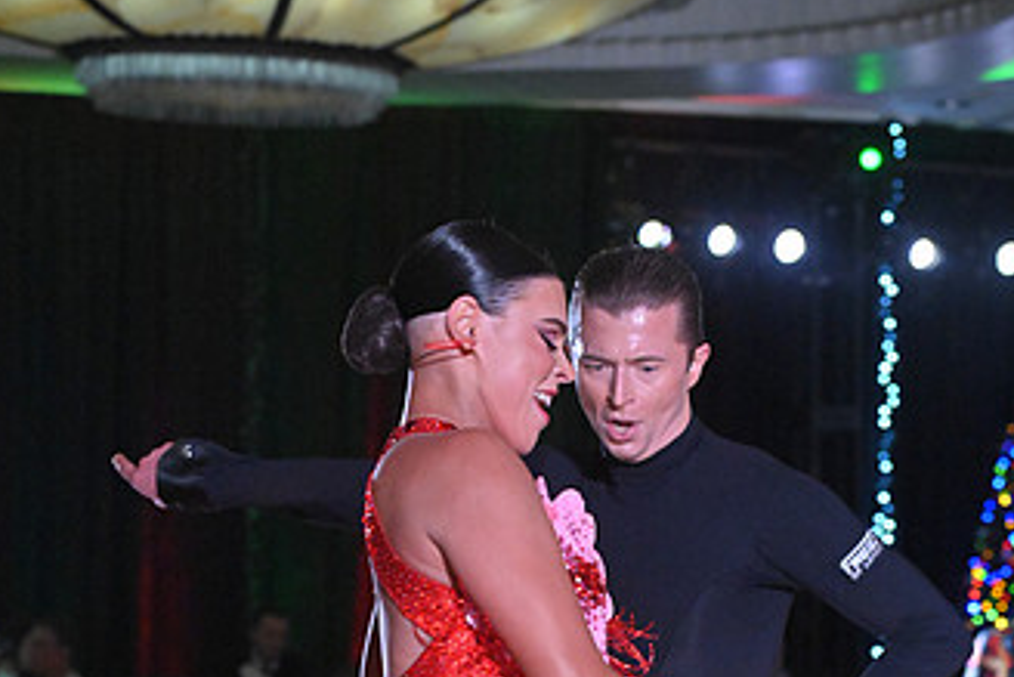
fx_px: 4283
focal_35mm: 152
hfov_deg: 13.5
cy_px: 847
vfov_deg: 8.9
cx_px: 505
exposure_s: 1/400
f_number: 5.6
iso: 6400
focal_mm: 86
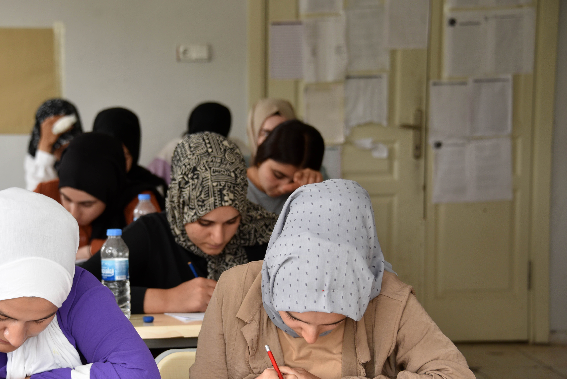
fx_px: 1607
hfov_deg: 20.0
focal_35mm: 102
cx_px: 209
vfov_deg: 13.4
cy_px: 242
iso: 720
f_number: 5.6
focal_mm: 78
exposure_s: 1/125
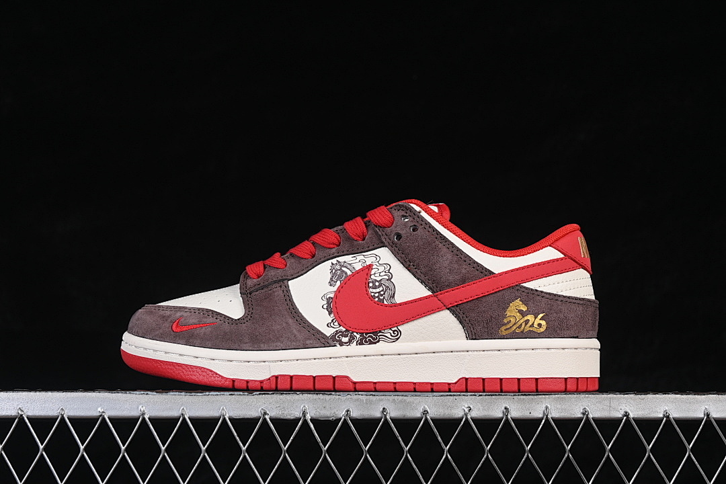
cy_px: 242
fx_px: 1512
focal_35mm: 75
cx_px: 363
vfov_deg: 18.2
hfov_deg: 27.0
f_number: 8
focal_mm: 50
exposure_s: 1/80
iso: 160
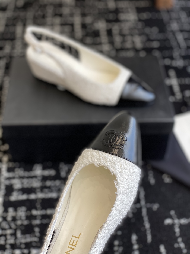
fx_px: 381
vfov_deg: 36.8
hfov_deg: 28.0
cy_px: 127
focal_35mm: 52
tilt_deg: -46.6
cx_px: 95
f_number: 2
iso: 20
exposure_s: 1/207
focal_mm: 6
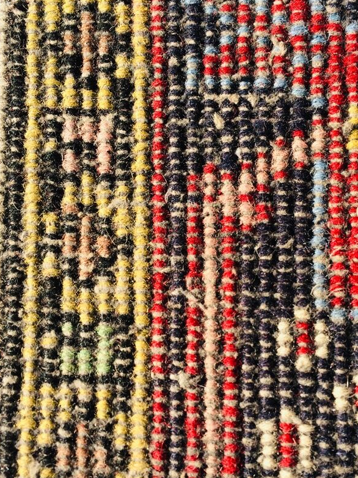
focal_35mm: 38
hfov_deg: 37.5
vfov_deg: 49.0
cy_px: 248
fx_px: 524
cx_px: 226
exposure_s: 1/954
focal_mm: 4.15
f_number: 2.2
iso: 32
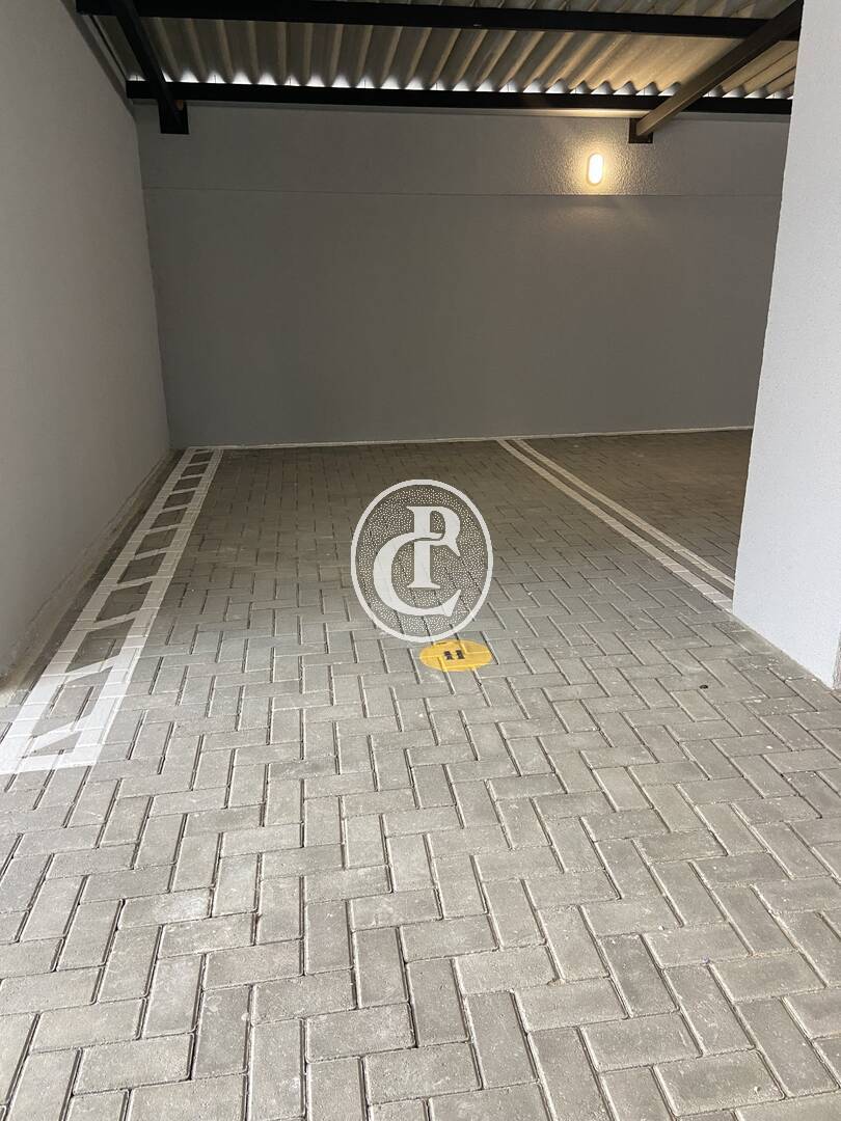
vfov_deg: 67.3
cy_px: 560
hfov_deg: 53.1
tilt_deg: -16.7
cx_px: 420
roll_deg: +0.5
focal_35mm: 26
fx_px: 842
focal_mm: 4.25
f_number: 1.8
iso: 250
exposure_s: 1/60
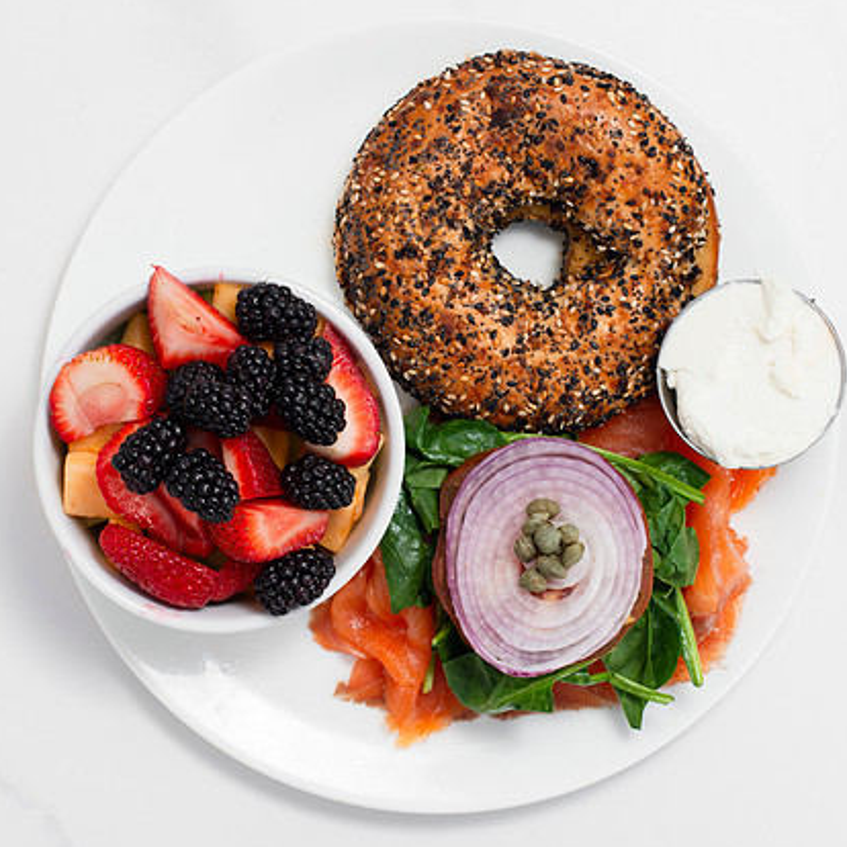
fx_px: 2132
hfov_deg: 22.5
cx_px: 451
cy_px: 430
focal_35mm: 77
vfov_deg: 22.5
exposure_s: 1/200
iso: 200
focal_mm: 50
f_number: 9
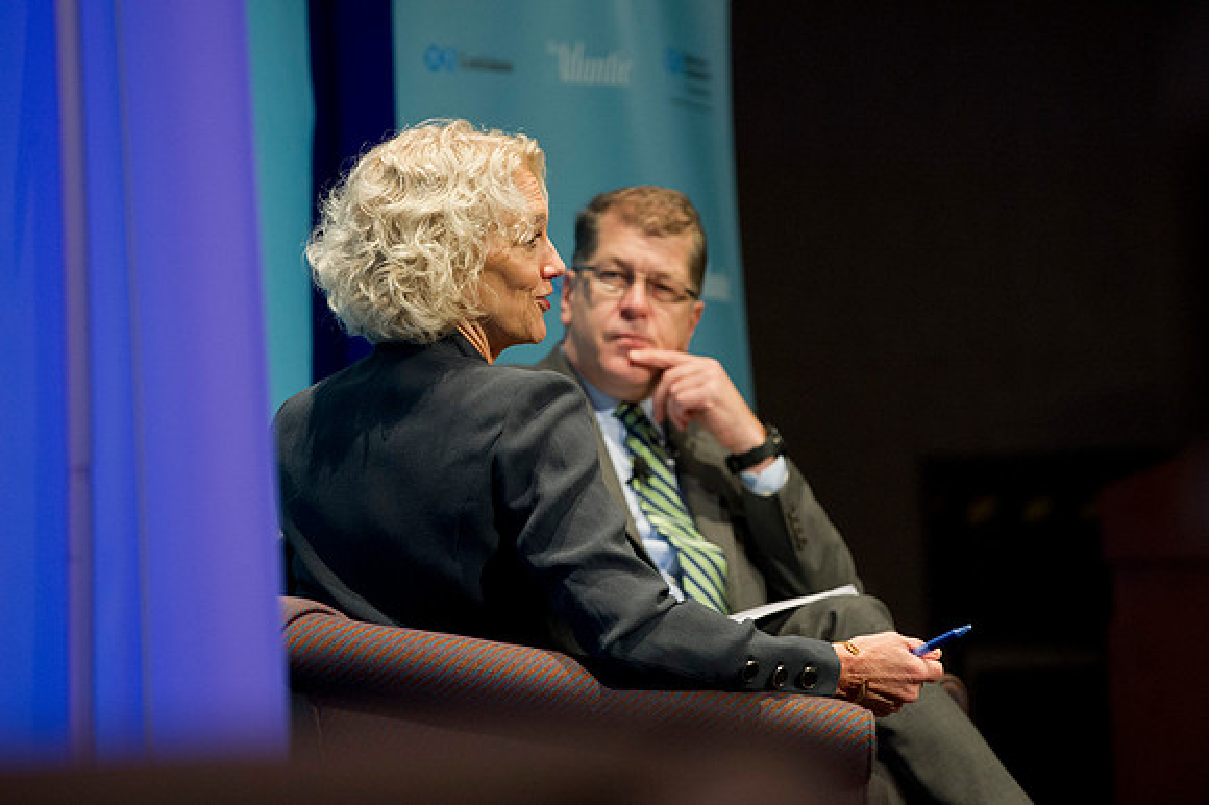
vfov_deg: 6.9
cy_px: 402
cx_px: 604
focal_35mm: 200
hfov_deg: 10.3
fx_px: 6713
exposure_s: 1/125
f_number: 4
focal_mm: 200
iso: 2500
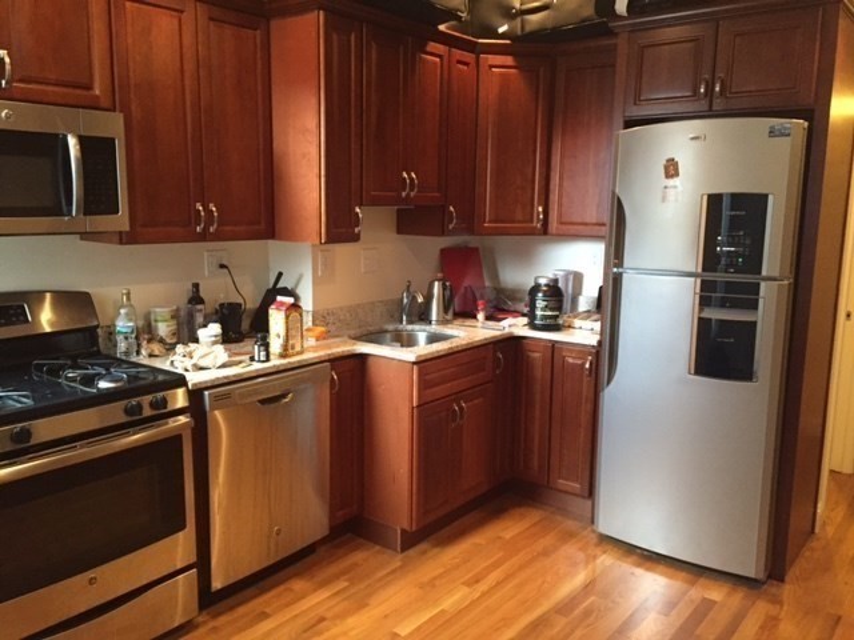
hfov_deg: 61.7
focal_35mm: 29
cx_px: 427
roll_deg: -1.2
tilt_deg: -11.4
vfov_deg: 48.2
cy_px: 320
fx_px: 715
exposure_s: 1/30
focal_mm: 4.15
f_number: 2.2
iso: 250
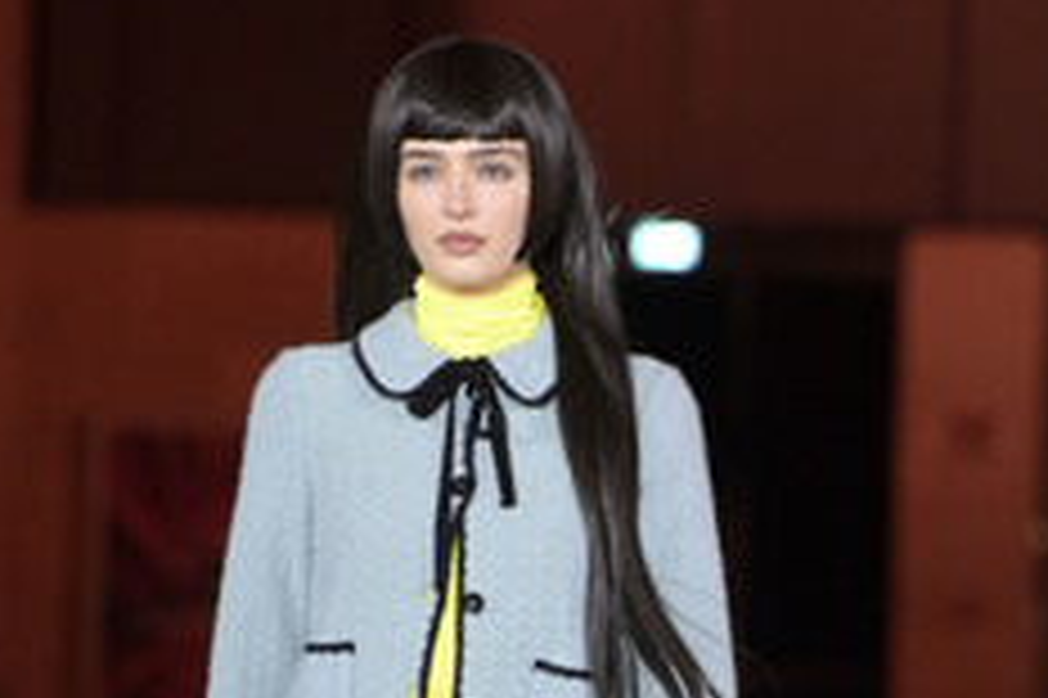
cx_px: 614
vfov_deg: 2.8
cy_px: 585
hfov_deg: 4.3
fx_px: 14050
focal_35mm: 483
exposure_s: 1/200
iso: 8000
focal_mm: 250
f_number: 5.6
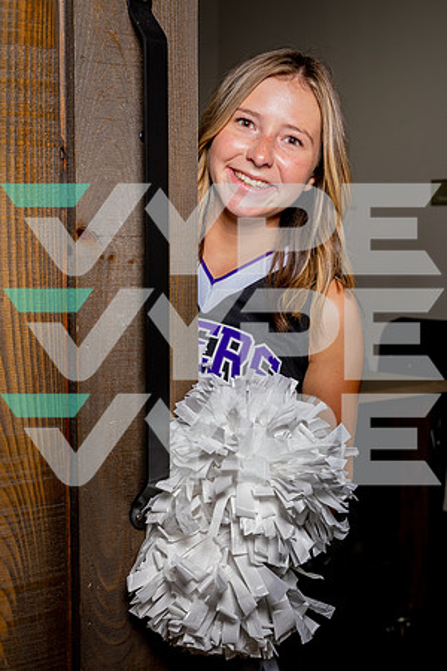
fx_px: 1170
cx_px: 224
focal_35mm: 63
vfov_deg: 32.0
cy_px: 336
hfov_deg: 21.6
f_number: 5.6
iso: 200
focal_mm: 41
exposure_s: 1/250
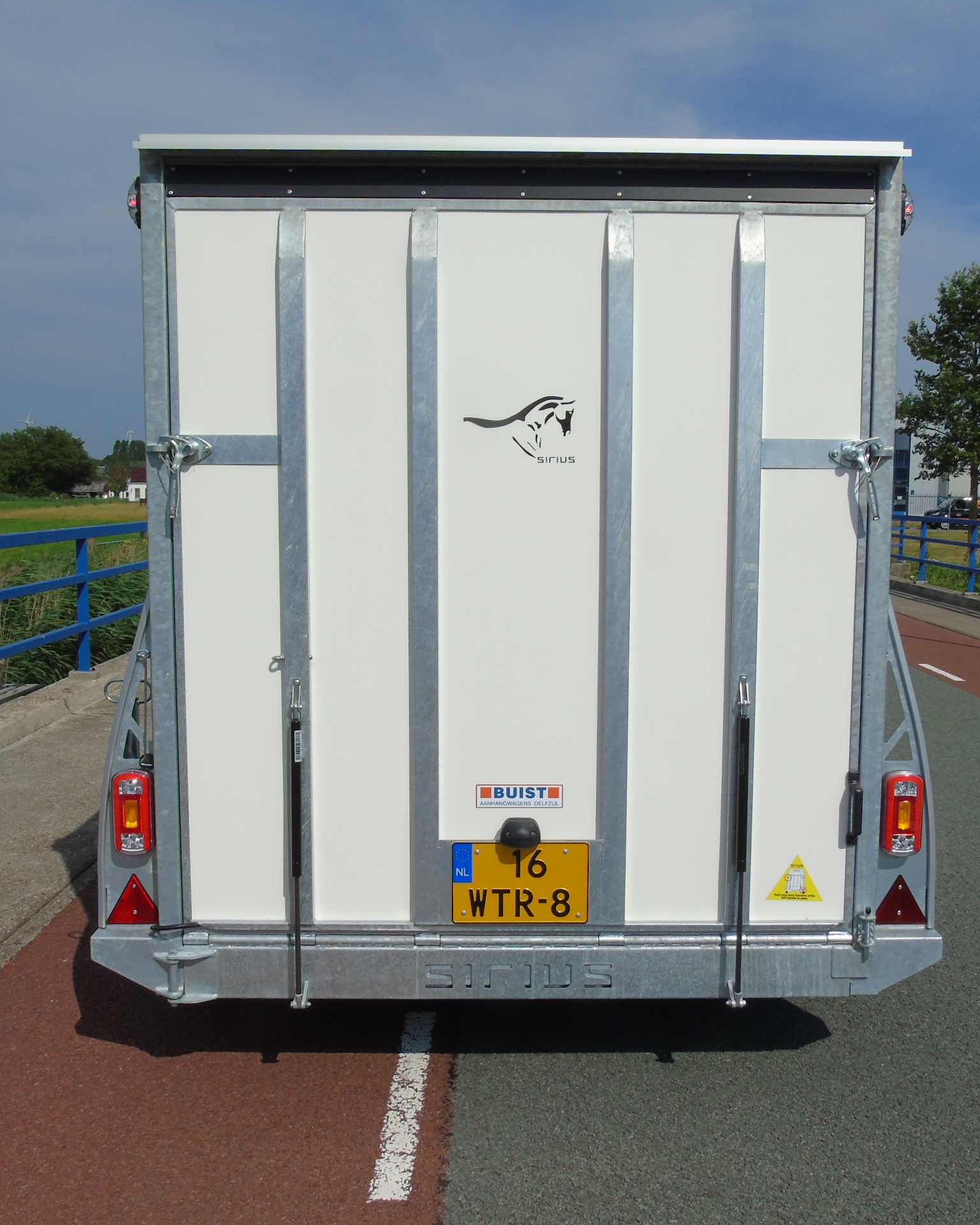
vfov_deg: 54.2
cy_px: 615
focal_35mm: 33
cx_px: 521
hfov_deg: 44.5
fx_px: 1197
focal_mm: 4.4
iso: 80
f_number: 5.4
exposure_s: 1/1000
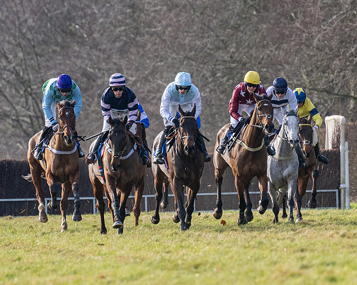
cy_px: 185
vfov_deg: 2.1
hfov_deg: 2.7
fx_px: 7663
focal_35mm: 725
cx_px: 234
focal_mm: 260
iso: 400
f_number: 4
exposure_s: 1/2000
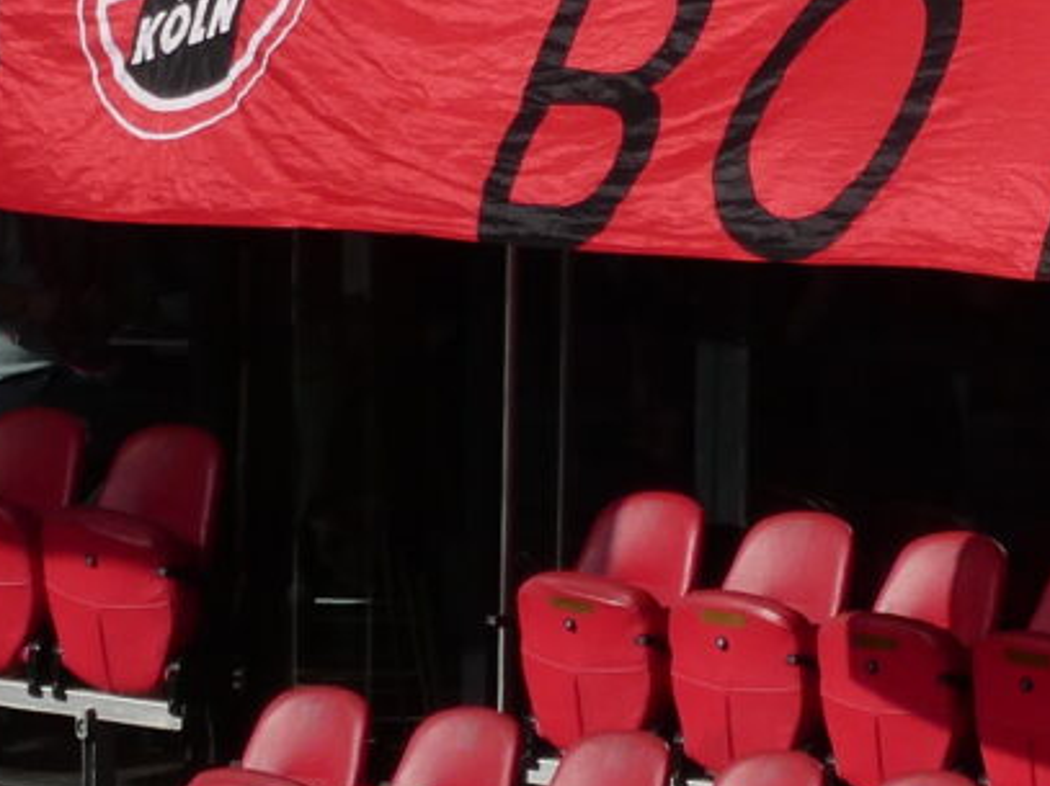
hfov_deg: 1.3
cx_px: 1241
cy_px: -129
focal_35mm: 1574
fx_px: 47730
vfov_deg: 0.9
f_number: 6
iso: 80
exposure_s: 1/640
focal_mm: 71.7
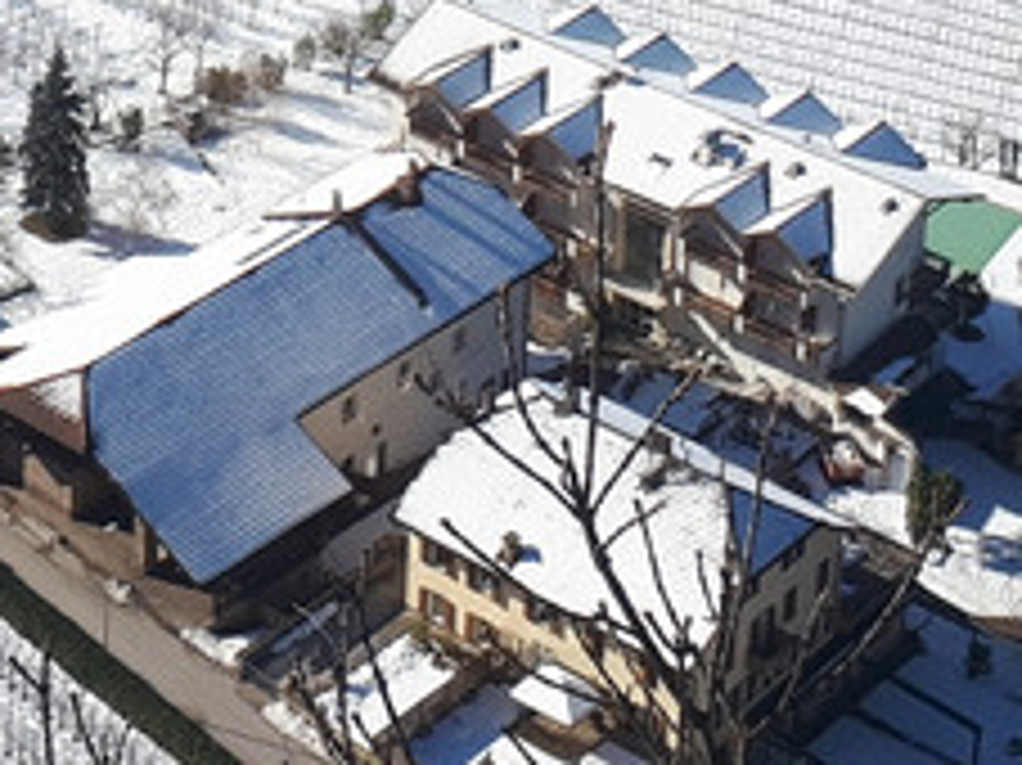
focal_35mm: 127
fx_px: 3748
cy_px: -986
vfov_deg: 10.3
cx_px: -70
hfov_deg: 15.2
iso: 40
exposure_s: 1/1580
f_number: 1.9
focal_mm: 3.6
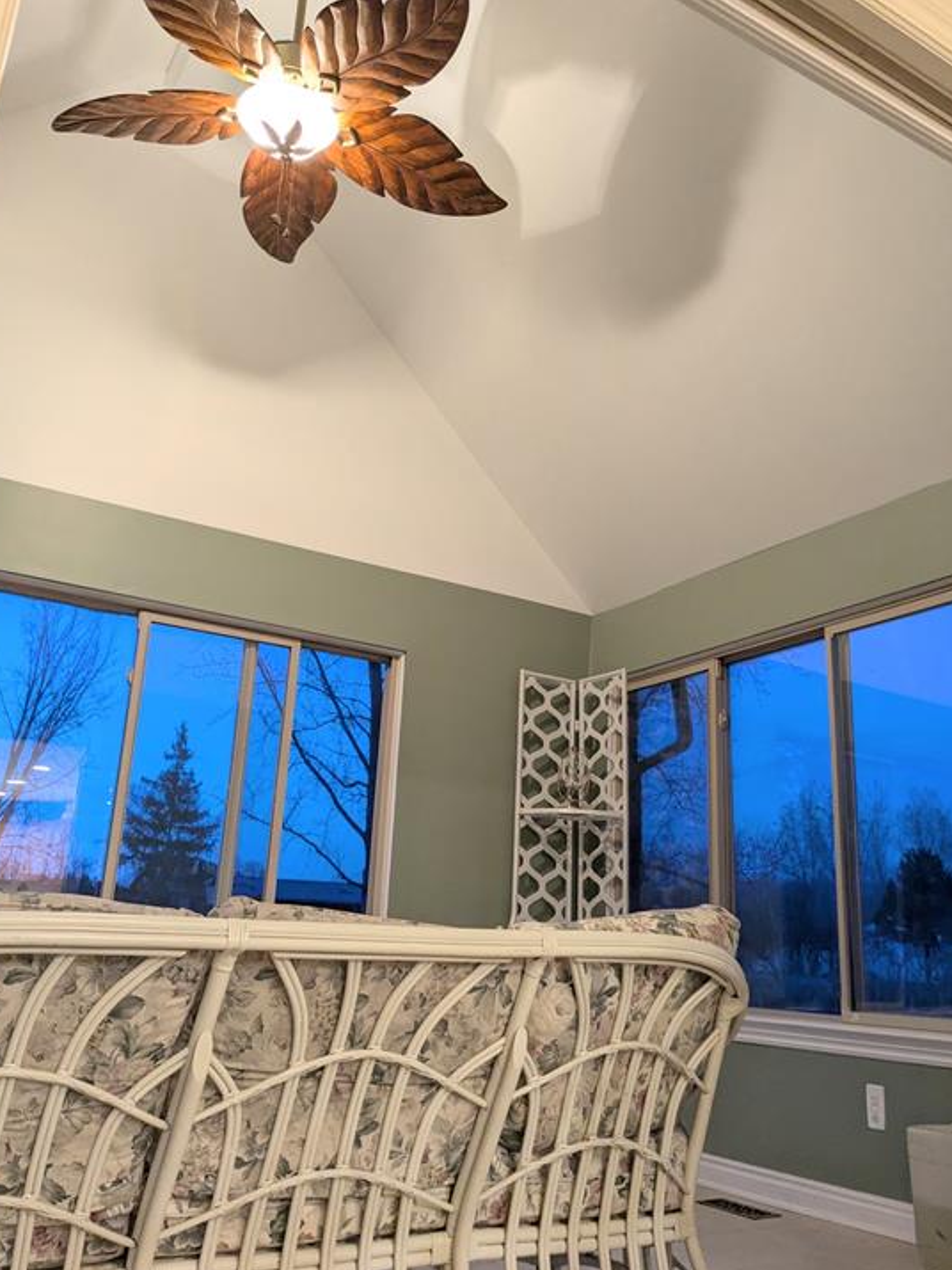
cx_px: 487
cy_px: 652
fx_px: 1064
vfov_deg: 61.7
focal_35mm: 29
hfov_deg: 48.2
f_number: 1.73
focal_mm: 4.38
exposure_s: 1/60
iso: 325
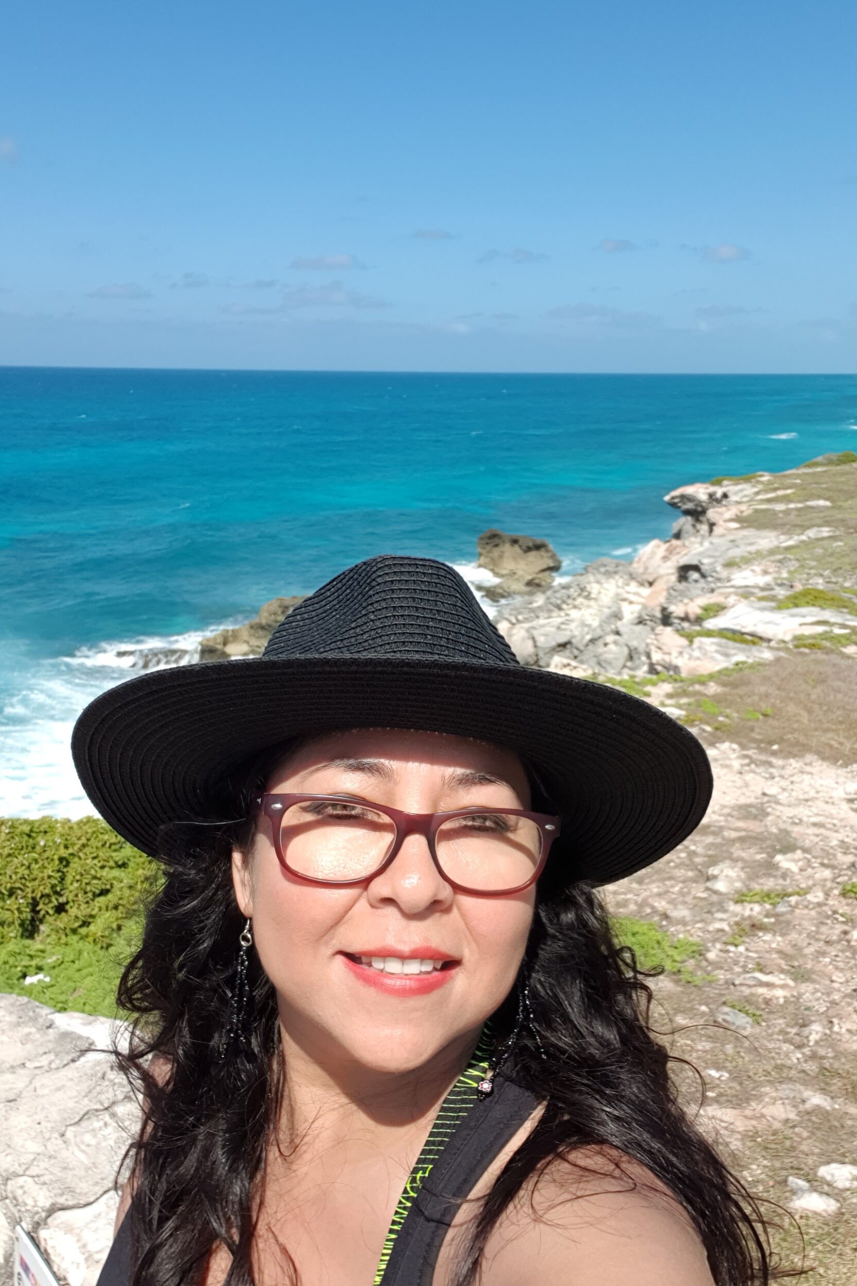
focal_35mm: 33
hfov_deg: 40.0
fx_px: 1178
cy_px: 651
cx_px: 445
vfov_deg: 57.2
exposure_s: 1/2192
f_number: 1.7
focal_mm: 2.92
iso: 100
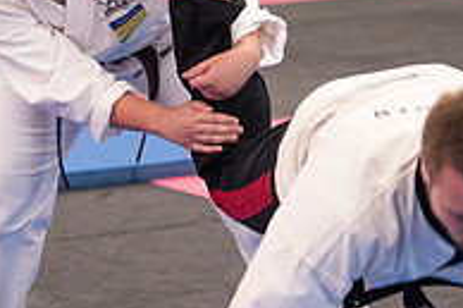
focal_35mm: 284
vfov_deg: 4.8
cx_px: 150
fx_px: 3649
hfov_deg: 7.3
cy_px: -49
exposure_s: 1/400
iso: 1600
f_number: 2.8
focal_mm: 95
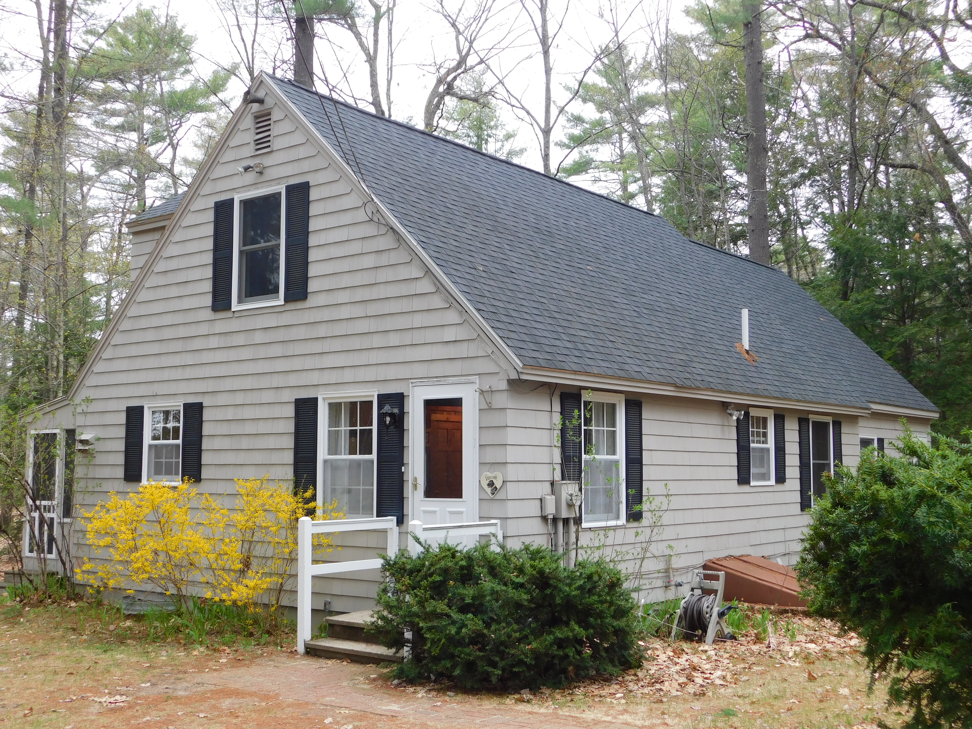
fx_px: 1123
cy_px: 364
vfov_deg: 36.0
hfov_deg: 46.8
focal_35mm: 40
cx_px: 486
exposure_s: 1/80
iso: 125
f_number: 3.6
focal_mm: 7.1
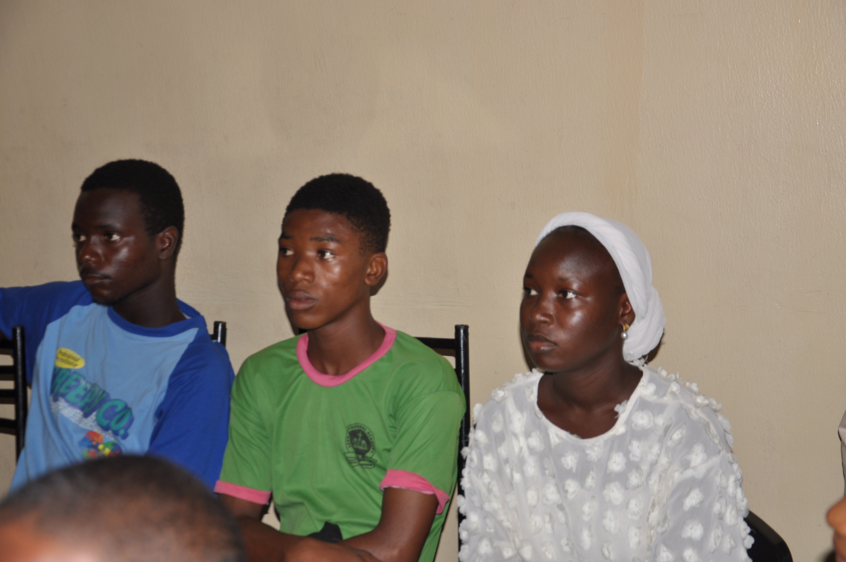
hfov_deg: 29.9
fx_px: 1584
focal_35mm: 68
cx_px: 423
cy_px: 281
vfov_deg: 20.1
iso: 200
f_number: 4.8
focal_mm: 45
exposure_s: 1/60
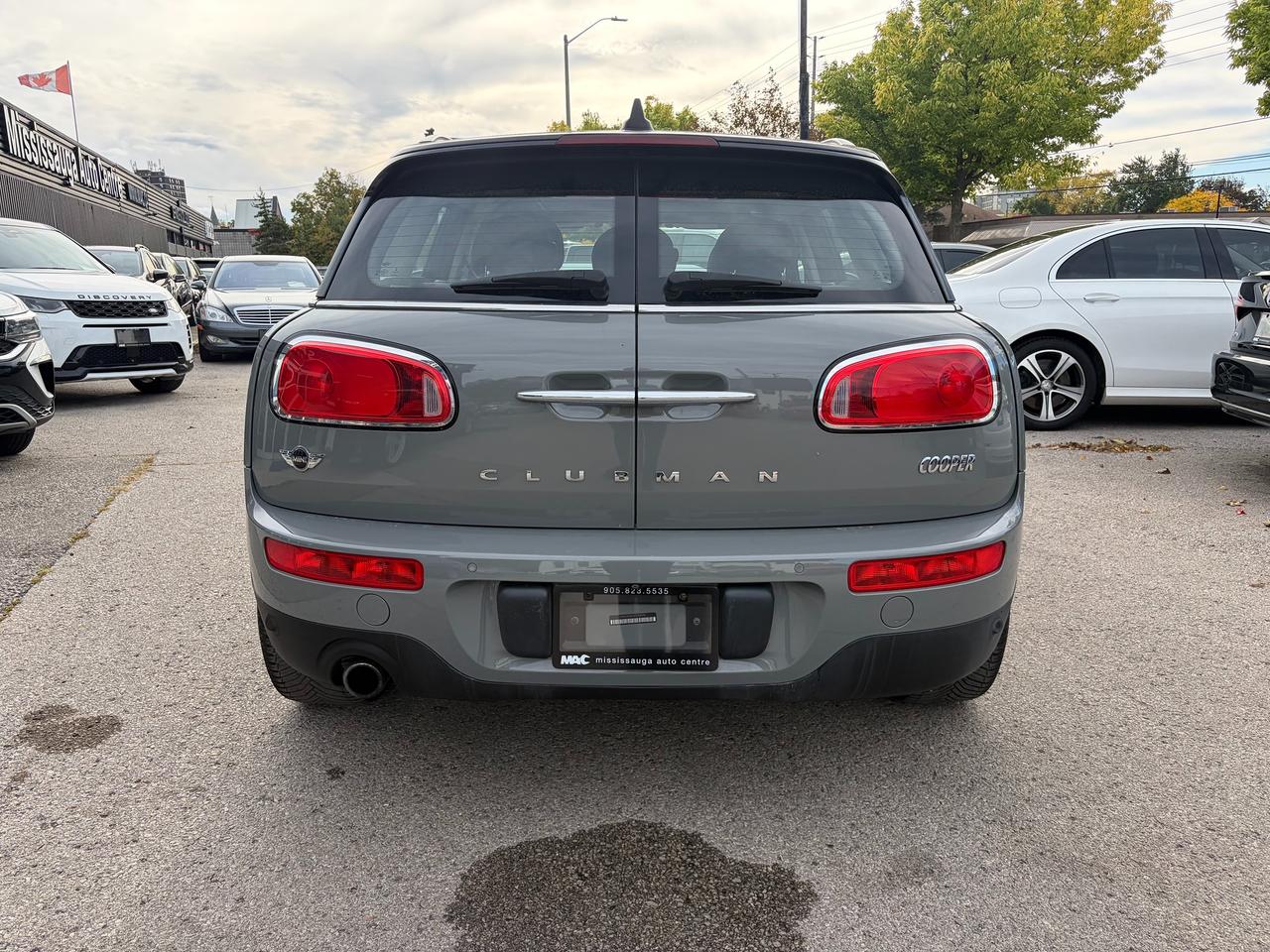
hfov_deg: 67.3
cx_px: 635
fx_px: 954
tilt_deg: -12.5
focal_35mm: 26
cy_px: 476
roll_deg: +1.6
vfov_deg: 53.1
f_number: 1.6
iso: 64
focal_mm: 5.96
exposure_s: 1/1393
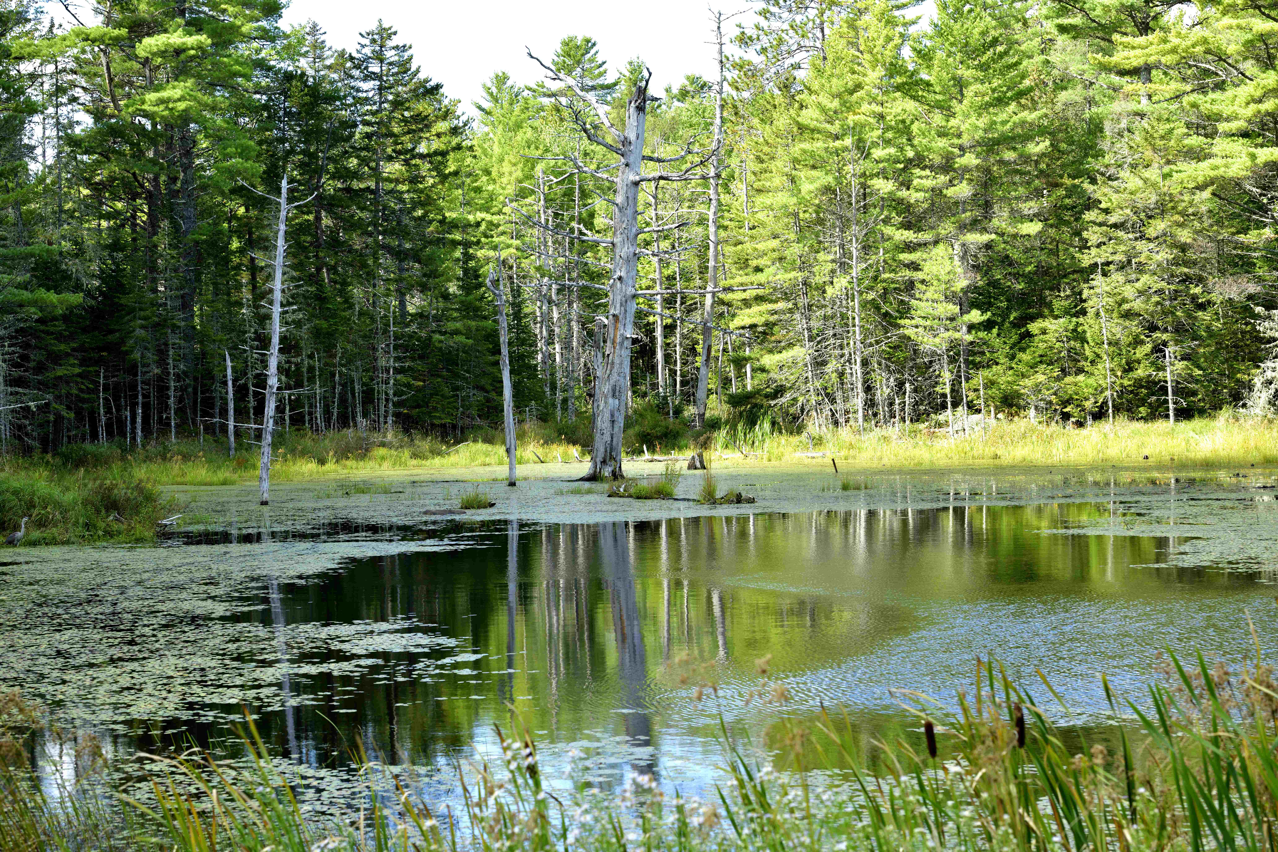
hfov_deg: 28.8
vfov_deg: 19.5
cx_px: 639
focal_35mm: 70
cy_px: 426
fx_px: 2485
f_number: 9
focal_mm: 70
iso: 200
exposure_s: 1/80
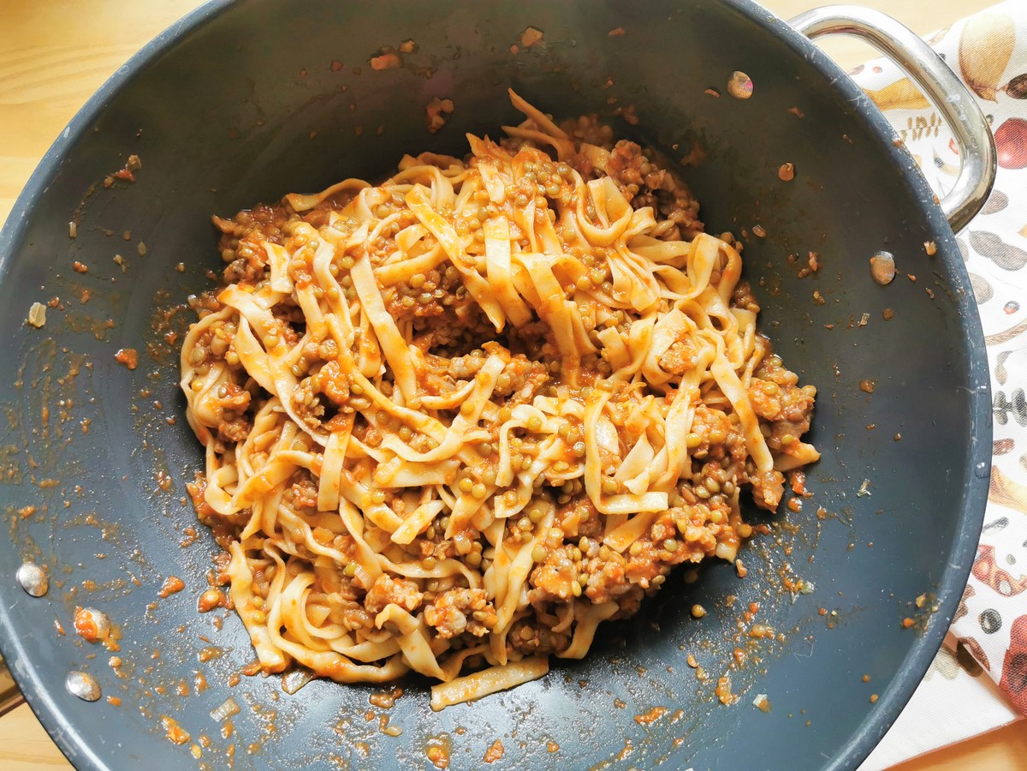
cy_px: 386
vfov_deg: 51.4
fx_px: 801
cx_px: 514
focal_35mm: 27
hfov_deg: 65.3
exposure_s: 1/100
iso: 80
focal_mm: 5.56
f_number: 1.6
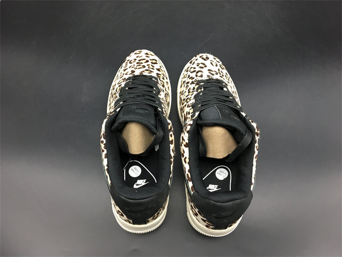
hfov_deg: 61.7
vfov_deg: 48.2
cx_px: 171
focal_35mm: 29
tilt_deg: -68.1
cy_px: 128
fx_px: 287
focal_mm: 4.15
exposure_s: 1/33
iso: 40
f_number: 2.2
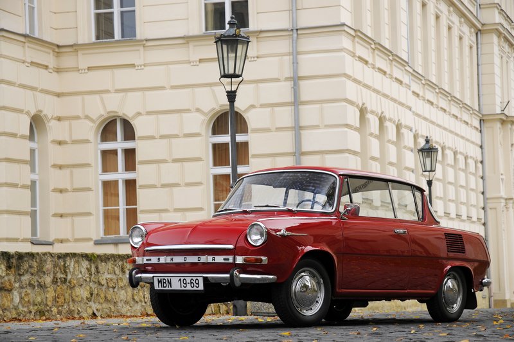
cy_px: 171
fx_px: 1498
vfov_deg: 13.0
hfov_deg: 19.5
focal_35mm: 105
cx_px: 257
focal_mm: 70
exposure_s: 1/13
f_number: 5.6
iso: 200
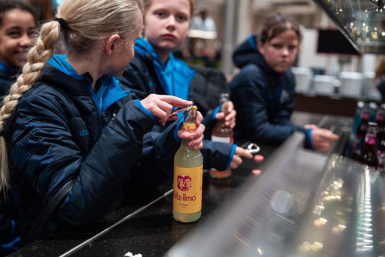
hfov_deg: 51.9
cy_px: 127
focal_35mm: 37
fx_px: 396
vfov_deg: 36.0
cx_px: 195
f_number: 2
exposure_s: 1/200
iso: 2000
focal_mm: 35
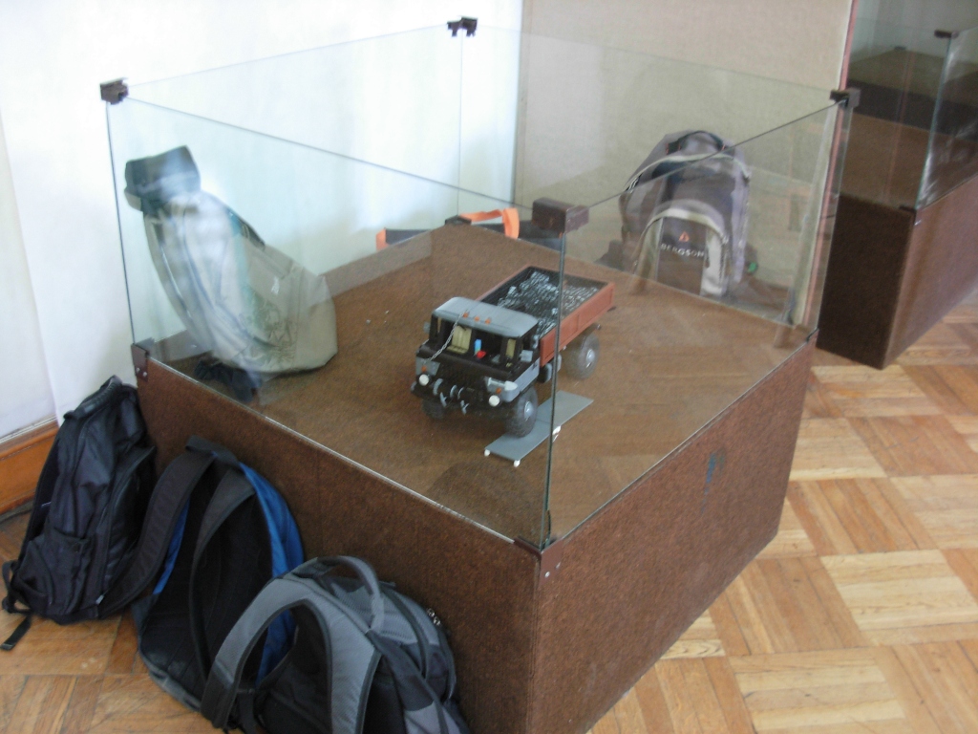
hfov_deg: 49.0
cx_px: 489
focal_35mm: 38
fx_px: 1074
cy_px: 367
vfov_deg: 37.7
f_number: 2.9
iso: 145
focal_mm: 6.3
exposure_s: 1/4
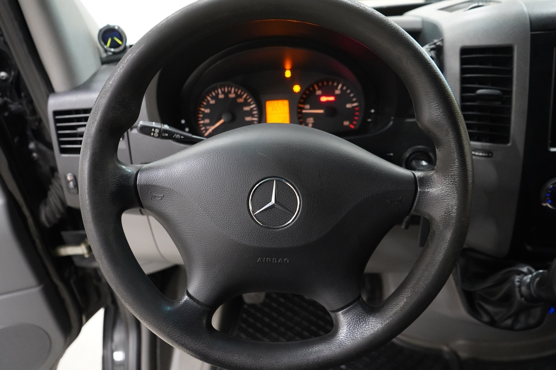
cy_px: 185
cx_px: 278
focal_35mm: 29
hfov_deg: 63.7
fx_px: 448
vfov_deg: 45.0
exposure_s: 1/40
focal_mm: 29
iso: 10000
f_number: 5
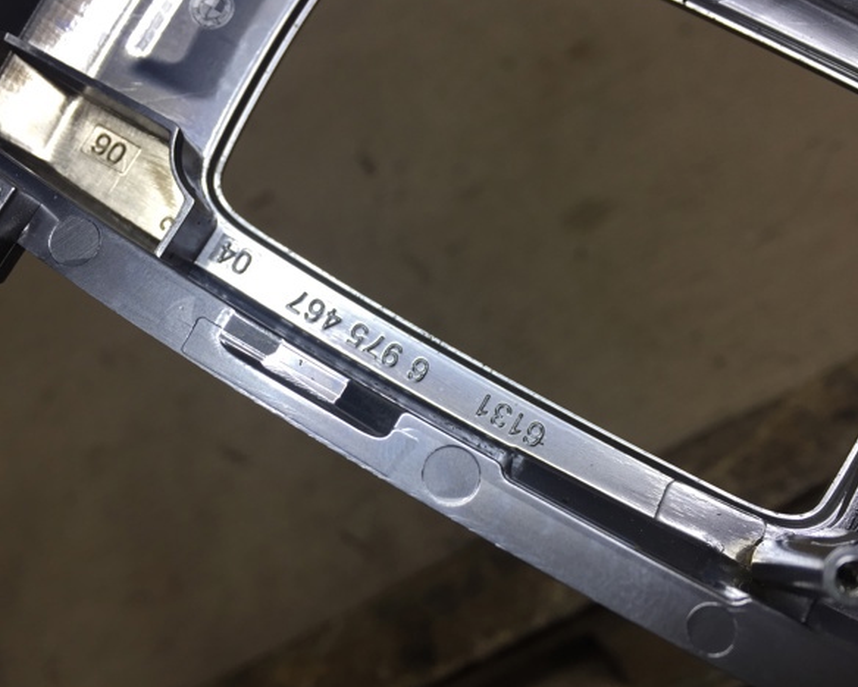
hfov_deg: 57.1
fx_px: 788
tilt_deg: -47.3
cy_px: 339
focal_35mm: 31
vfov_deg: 47.2
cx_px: 400
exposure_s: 1/100
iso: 32
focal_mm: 4.15
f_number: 2.2
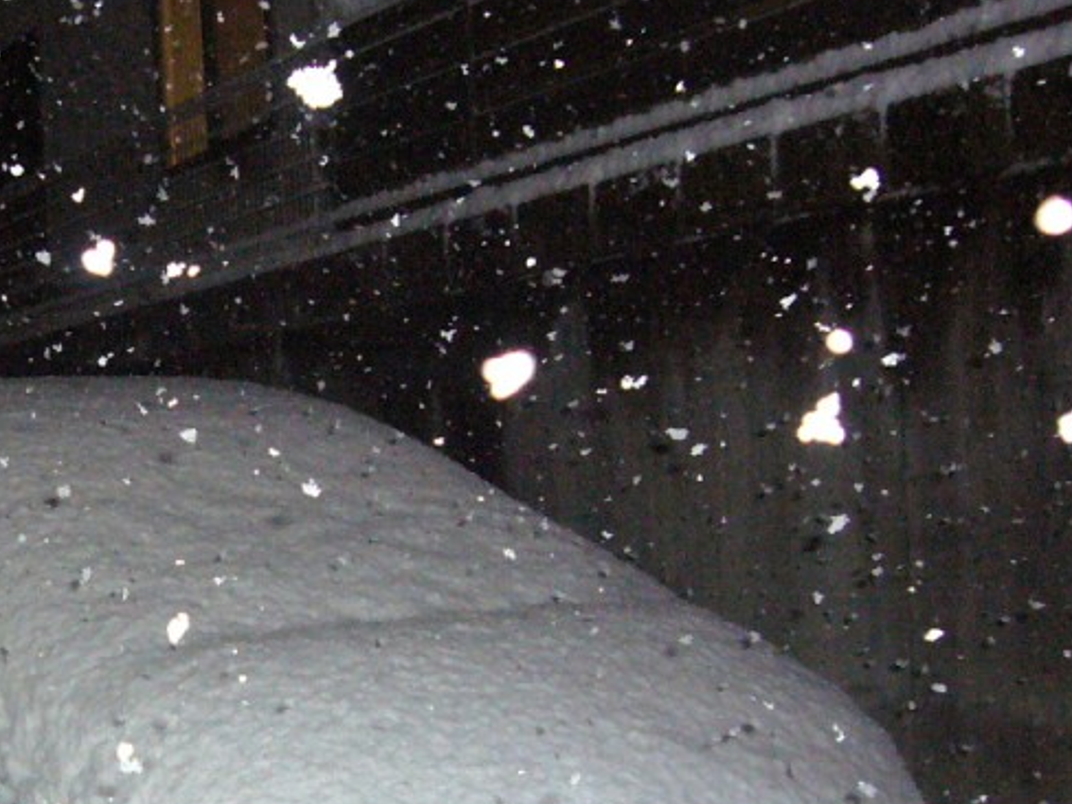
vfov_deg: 22.2
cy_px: 692
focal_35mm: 65
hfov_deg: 29.1
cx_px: 202
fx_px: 2013
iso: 400
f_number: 2.8
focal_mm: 4.6
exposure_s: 1/30
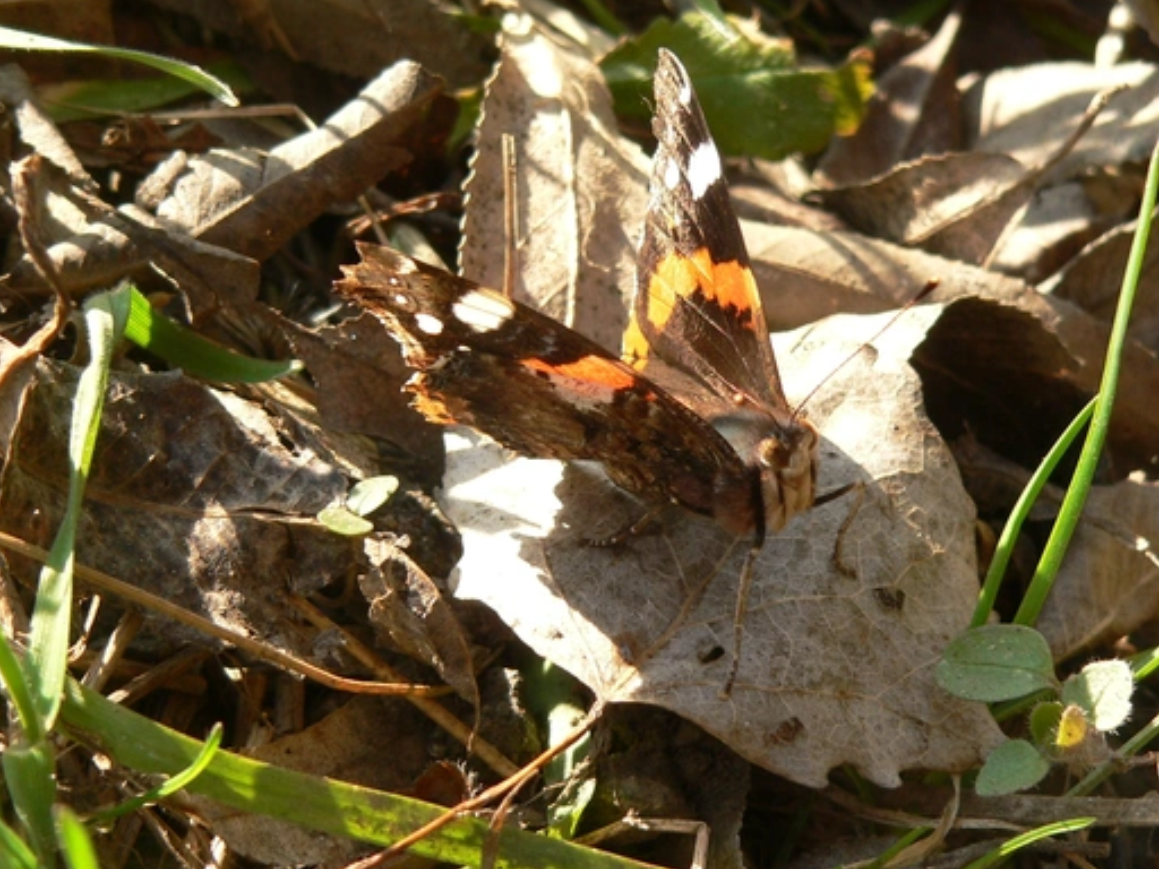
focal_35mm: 110
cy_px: 396
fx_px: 3683
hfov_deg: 17.9
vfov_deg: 13.5
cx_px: 679
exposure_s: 1/200
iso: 100
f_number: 4
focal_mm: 14.6
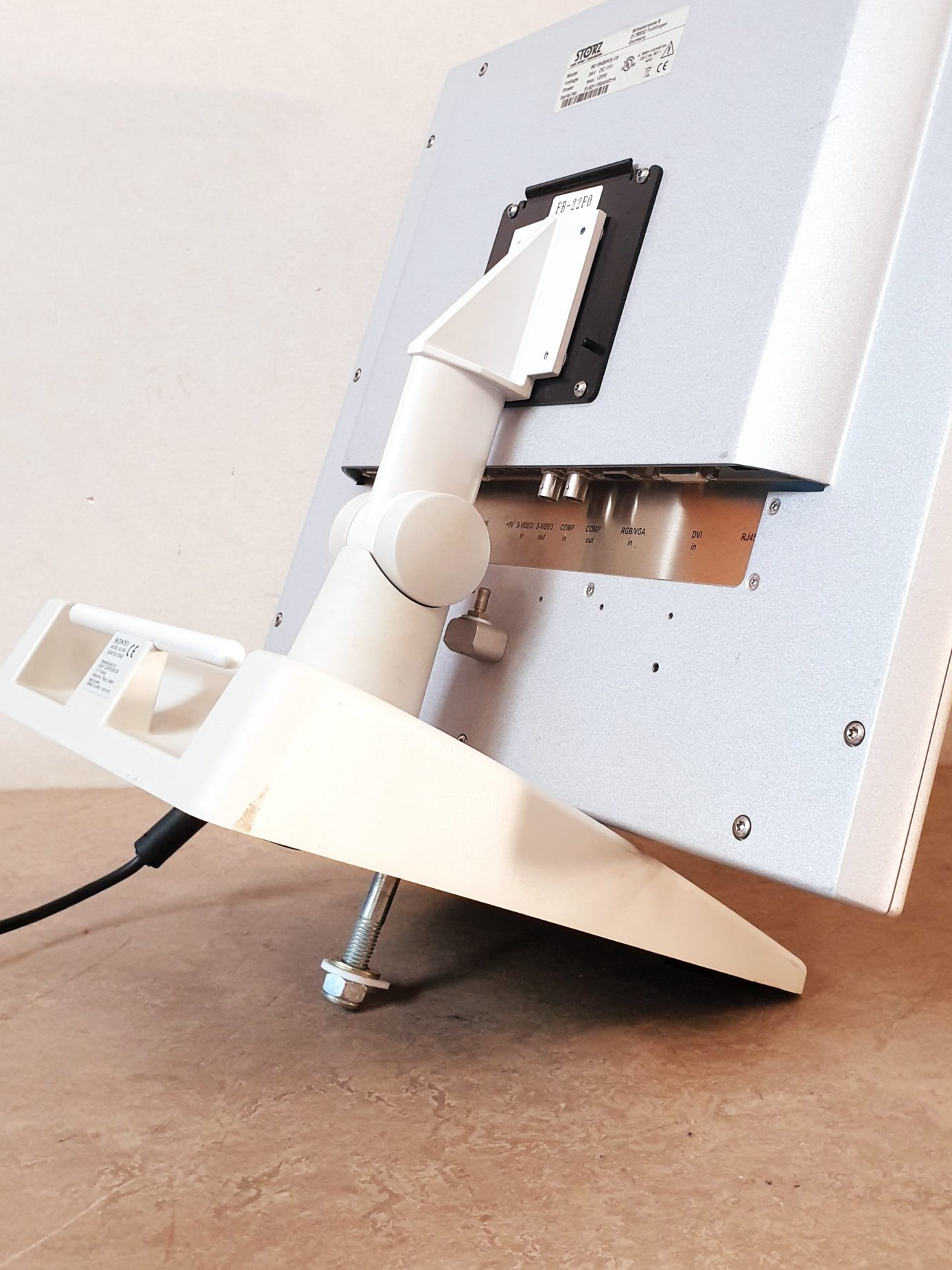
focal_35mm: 36
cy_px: 538
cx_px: 550
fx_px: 1320
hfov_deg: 39.6
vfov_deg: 51.2
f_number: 2.4
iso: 320
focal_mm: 4.3
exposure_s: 1/50
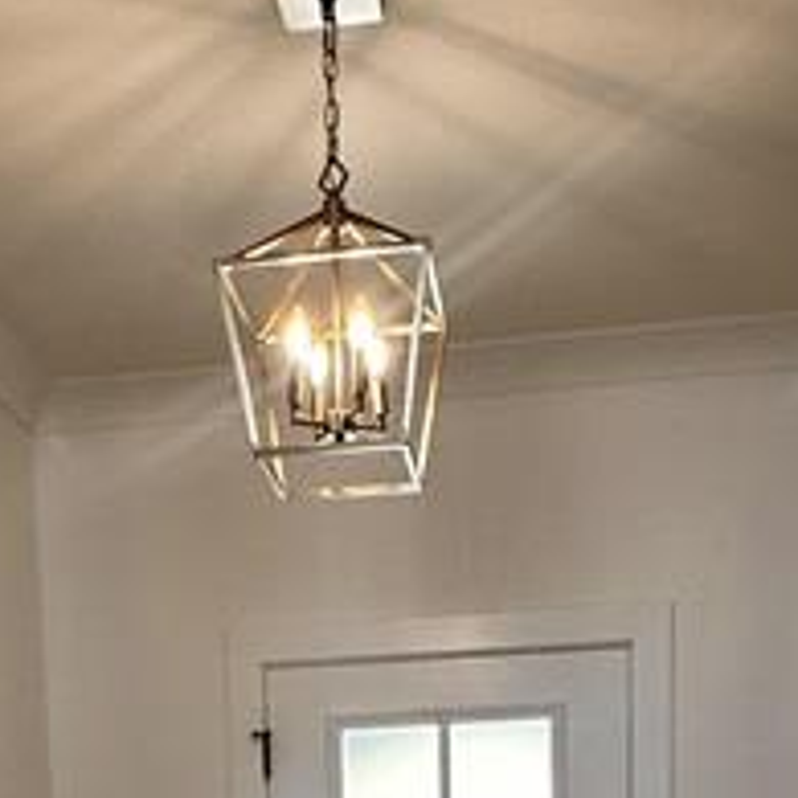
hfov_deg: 28.0
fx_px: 1591
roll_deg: +0.2
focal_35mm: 61
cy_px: 1162
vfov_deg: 23.3
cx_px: 278
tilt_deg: -7.2
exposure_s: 1/120
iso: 80
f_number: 2.2
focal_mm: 2.22
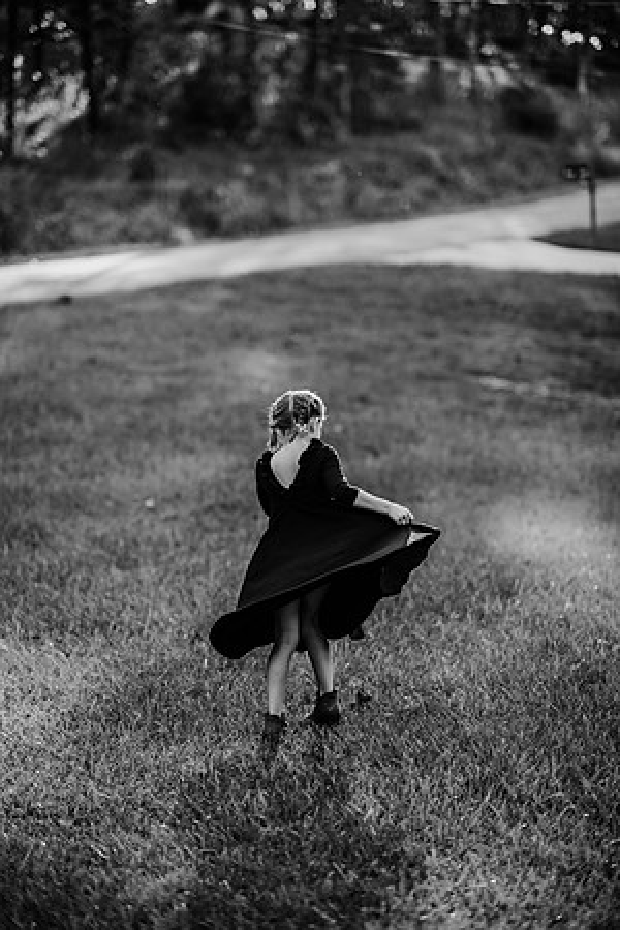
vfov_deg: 23.9
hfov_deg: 16.1
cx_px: 310
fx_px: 2196
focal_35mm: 85
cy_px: 465
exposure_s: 1/640
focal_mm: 85
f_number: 1.8
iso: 200
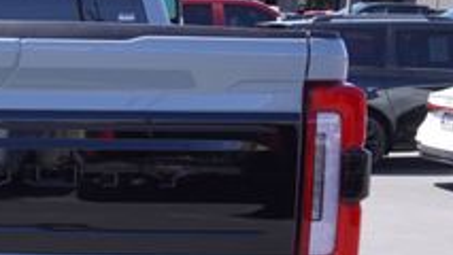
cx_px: -117
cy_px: 236
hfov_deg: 19.2
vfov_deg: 11.6
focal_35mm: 104
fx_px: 1250
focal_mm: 22
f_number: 6.3
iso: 100
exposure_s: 1/125
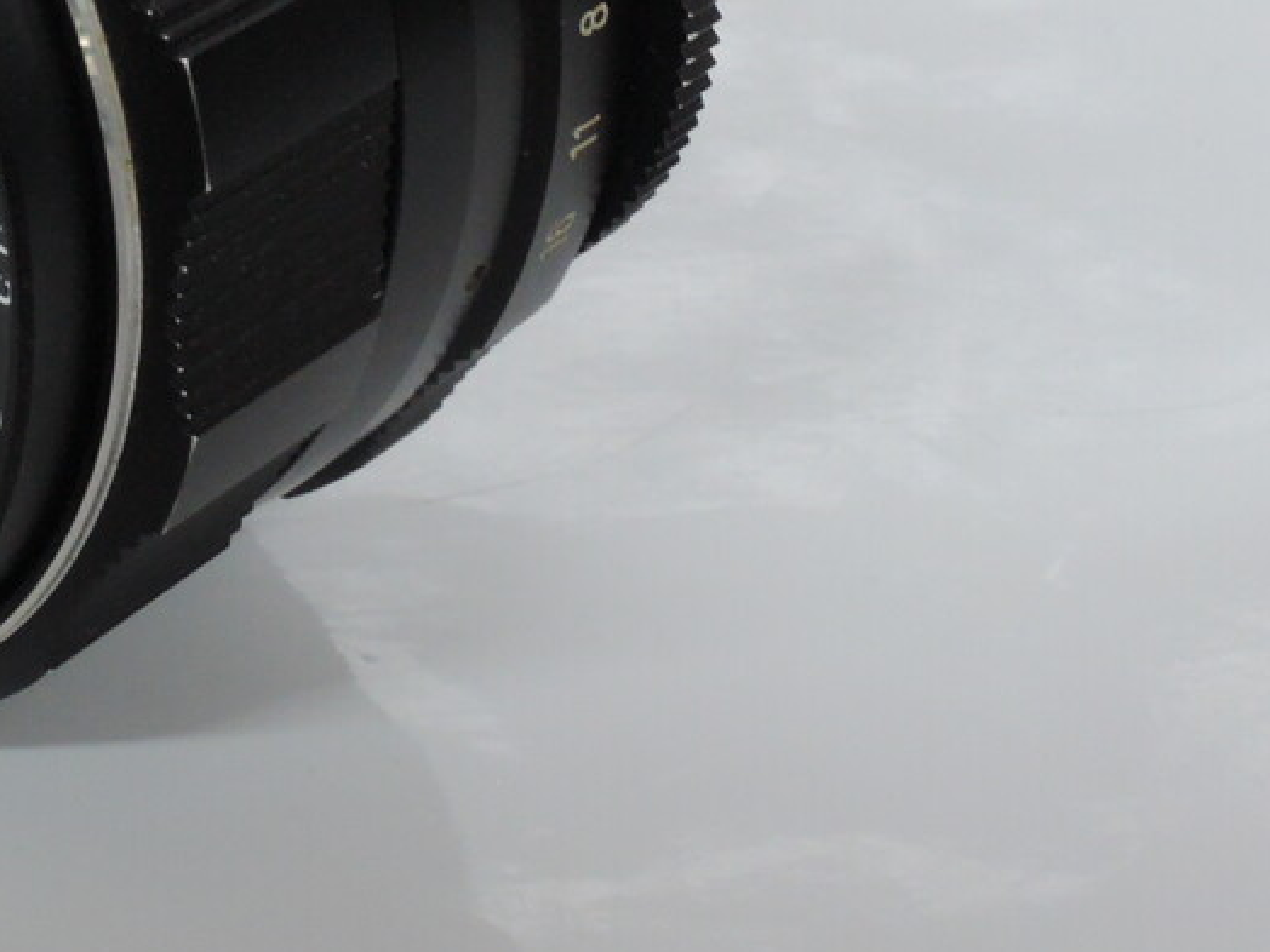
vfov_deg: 14.1
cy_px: -94
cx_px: -143
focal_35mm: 103
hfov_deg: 18.3
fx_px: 3779
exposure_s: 1/25
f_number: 7.3
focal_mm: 9.6
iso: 800
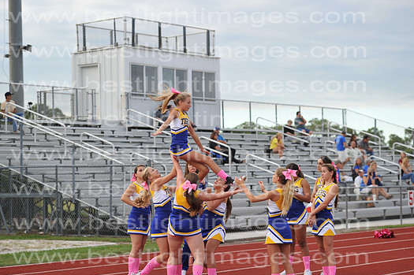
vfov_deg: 14.4
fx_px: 1091
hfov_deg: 21.5
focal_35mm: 95
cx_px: 191
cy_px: 138
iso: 800
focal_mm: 86
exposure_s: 1/2000
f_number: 3.2
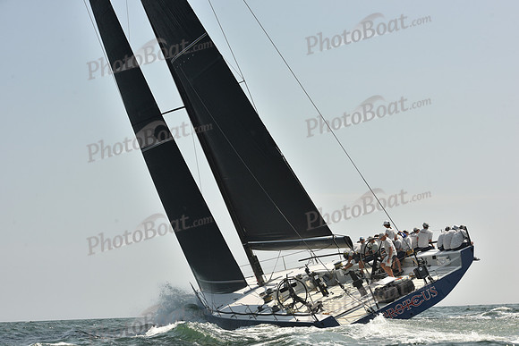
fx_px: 1081
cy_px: 173
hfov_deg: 27.0
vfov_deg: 18.2
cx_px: 260
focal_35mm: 75
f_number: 9
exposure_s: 1/800
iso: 250
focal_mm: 75
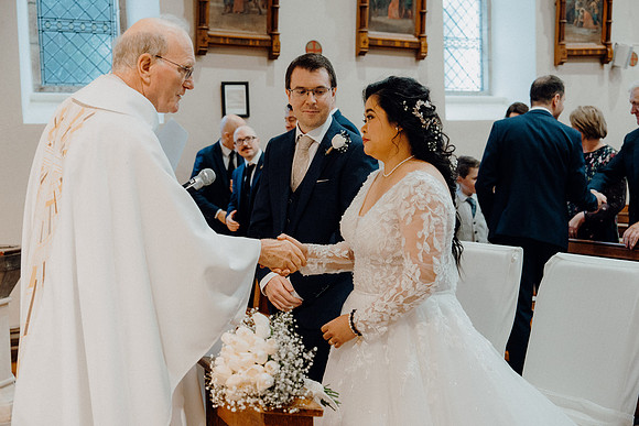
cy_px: 213
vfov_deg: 29.9
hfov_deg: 43.6
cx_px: 320
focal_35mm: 45
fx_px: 799
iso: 2500
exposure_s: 1/160
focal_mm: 45
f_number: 3.5
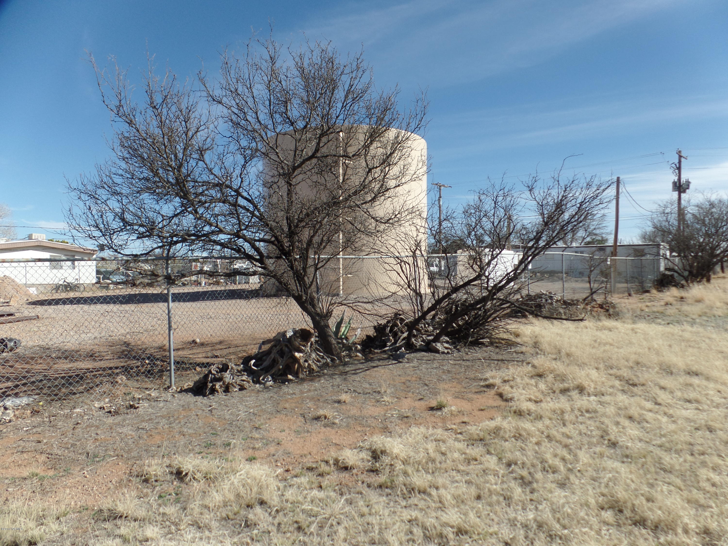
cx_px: 364
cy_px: 273
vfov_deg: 58.9
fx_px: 484
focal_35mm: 23
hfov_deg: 73.9
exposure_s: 1/1000
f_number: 3.5
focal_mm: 4.1
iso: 80
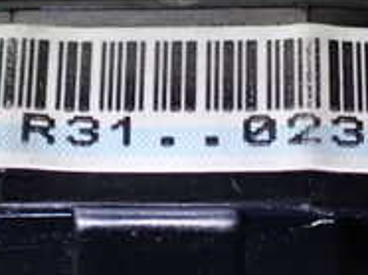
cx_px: 190
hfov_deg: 20.3
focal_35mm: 97
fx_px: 1030
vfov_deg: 15.2
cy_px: 103
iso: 800
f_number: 2.3
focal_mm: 5.4
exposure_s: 1/30
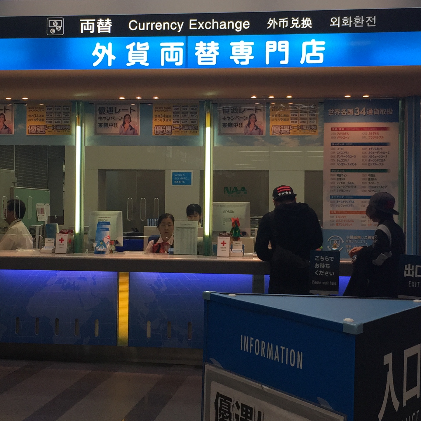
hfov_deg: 29.6
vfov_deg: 29.6
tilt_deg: +0.0
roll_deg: -0.6
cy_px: 215
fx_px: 798
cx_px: 214
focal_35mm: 58
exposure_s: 1/120
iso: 50
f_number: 2.2
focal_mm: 4.15
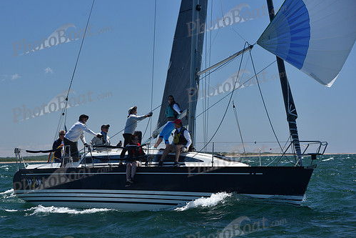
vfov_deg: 11.2
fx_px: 1207
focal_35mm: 122
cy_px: 131
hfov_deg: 16.8
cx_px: 150
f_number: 6.3
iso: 250
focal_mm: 105
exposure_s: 1/800
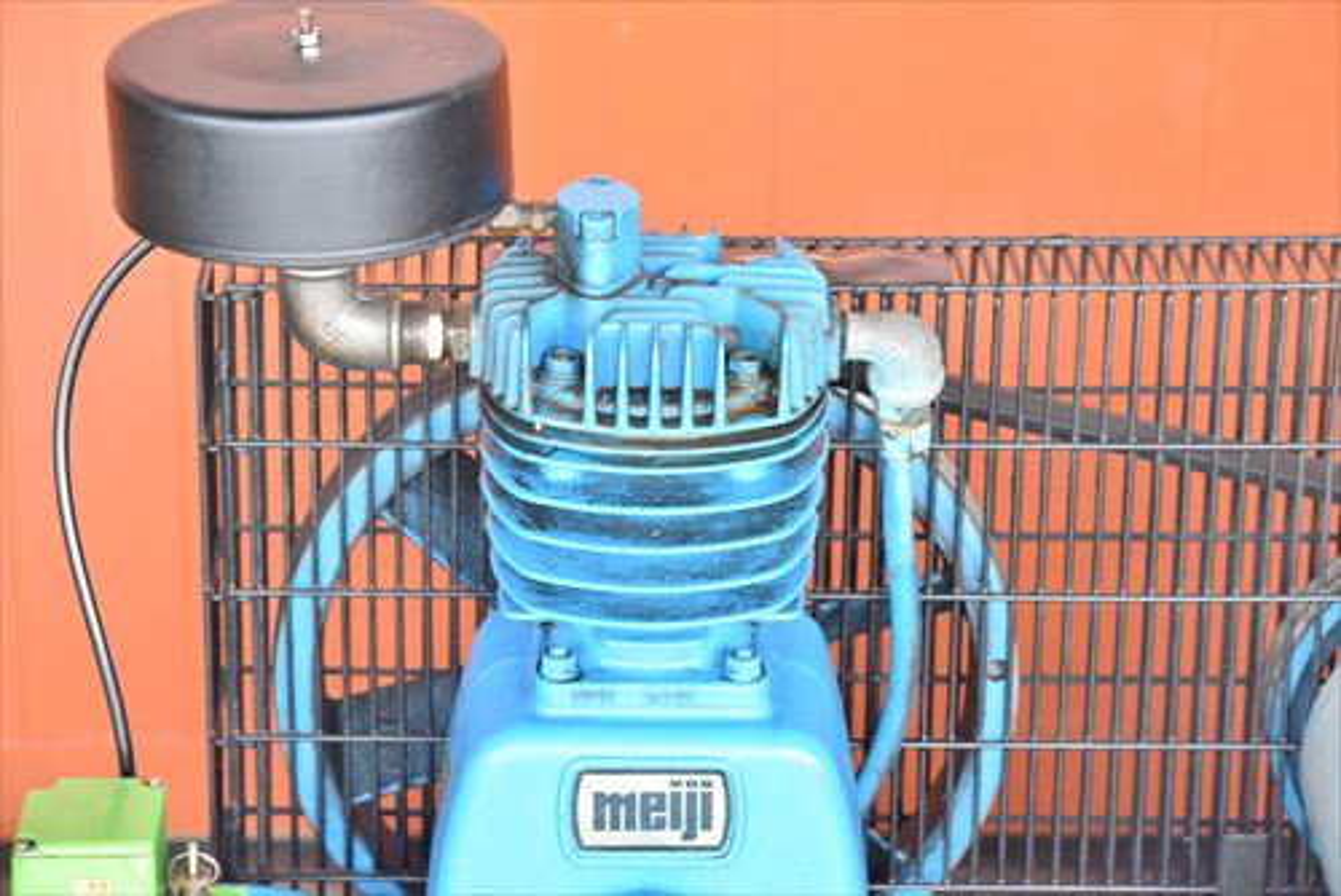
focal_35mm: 105
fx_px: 3913
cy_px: 448
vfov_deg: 13.1
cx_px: 670
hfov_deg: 19.4
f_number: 6.3
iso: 1250
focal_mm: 70
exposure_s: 1/60
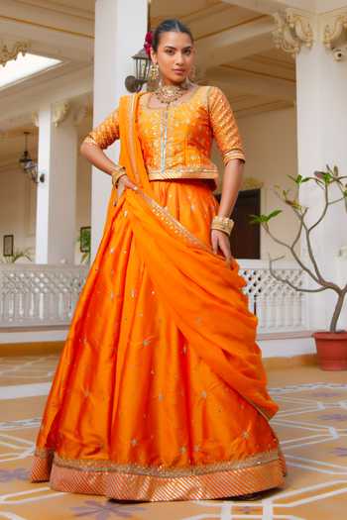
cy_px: 260
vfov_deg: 61.9
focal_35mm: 30
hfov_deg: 43.6
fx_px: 434
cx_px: 174
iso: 100
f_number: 4.5
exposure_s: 1/160
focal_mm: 30
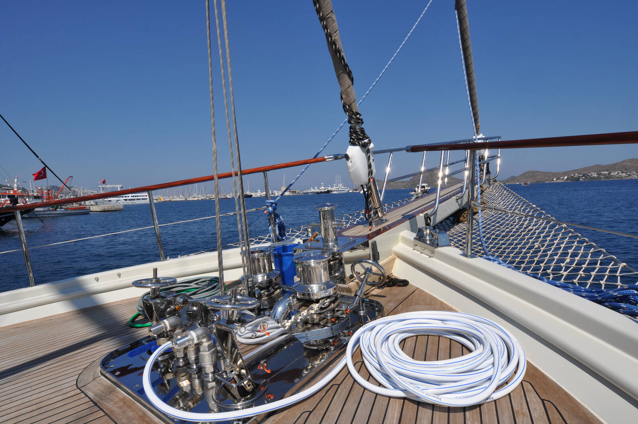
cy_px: 212
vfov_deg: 67.3
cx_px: 319
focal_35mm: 18
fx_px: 319
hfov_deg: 90.1
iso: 200
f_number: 11
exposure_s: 1/500
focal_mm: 12
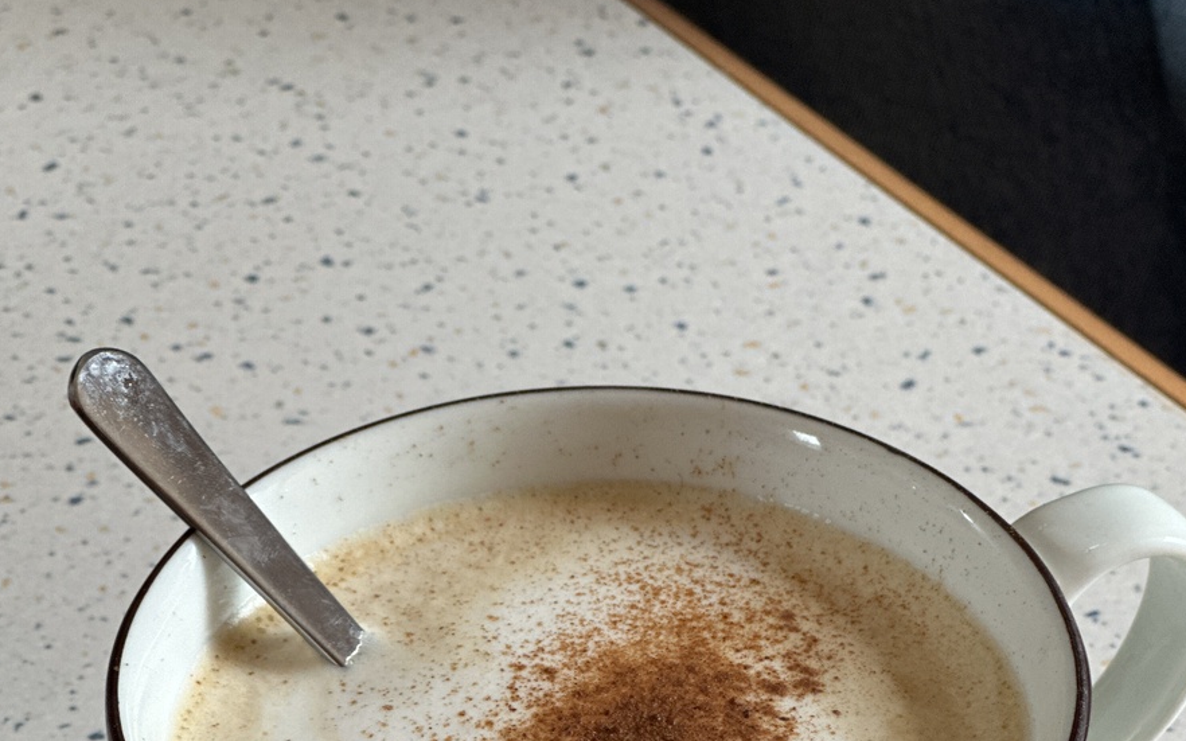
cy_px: 714
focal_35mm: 111
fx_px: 3587
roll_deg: +2.4
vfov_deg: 11.7
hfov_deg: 18.8
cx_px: 596
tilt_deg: -37.2
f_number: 2.8
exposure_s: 1/121
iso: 160
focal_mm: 9
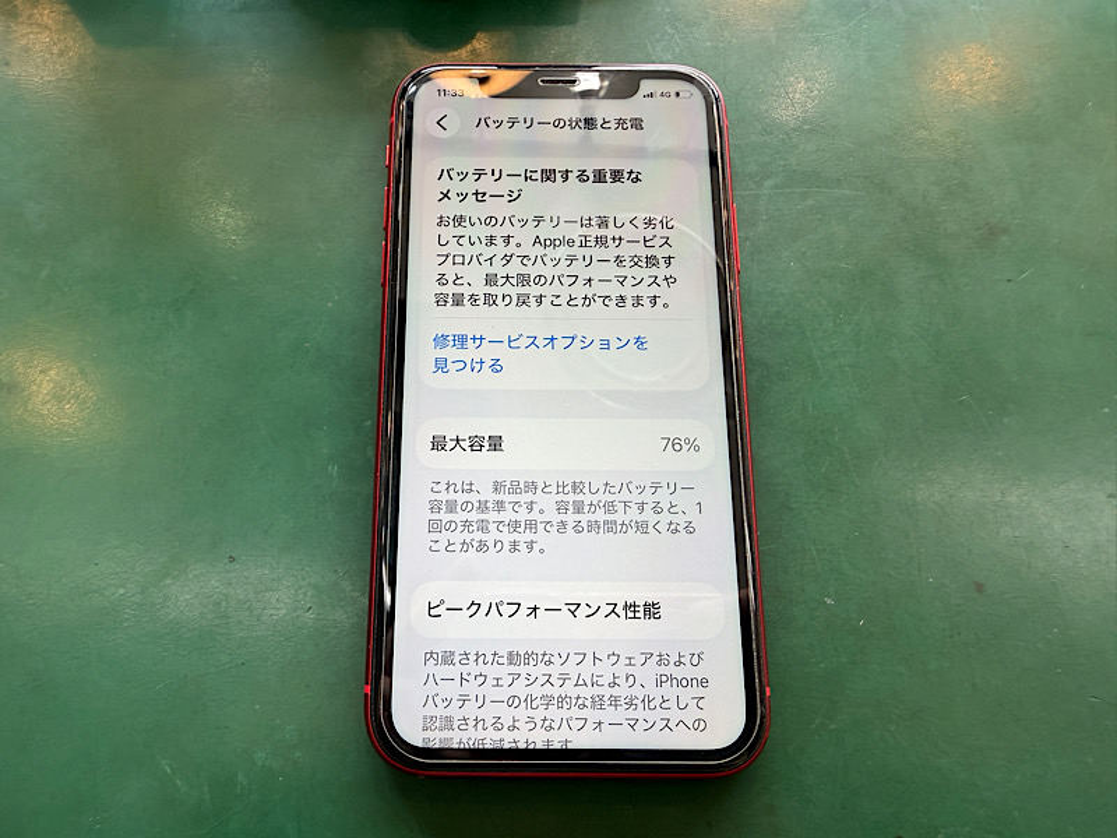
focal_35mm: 24
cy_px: 419
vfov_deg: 56.8
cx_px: 558
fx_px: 774
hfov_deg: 71.6
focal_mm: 2.22
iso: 125
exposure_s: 1/120
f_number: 2.2
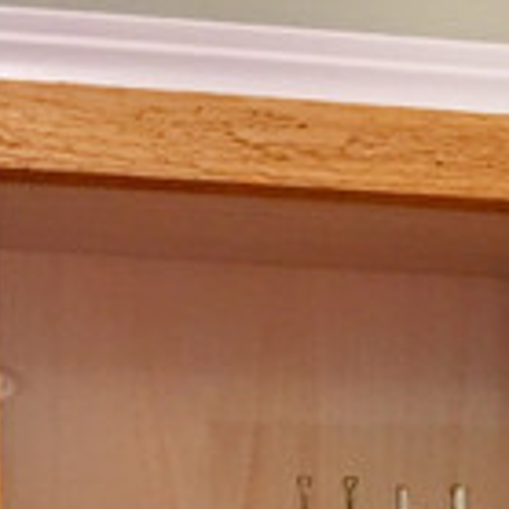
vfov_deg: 9.6
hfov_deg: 11.7
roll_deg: +0.2
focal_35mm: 147
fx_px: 2445
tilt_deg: -0.3
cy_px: 1450
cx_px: 531
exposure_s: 1/10
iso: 80
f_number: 2.2
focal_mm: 4.15
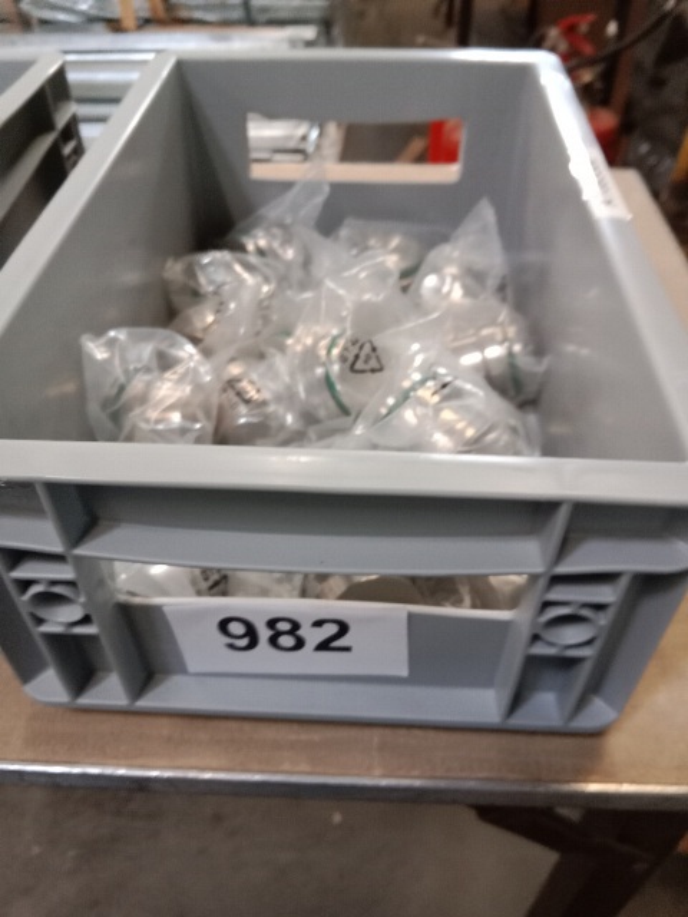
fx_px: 716
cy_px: 458
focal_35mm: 27
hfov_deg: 51.4
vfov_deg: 65.3
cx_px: 344
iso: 1133
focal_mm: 3.65
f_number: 2.2
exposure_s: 1/16.7
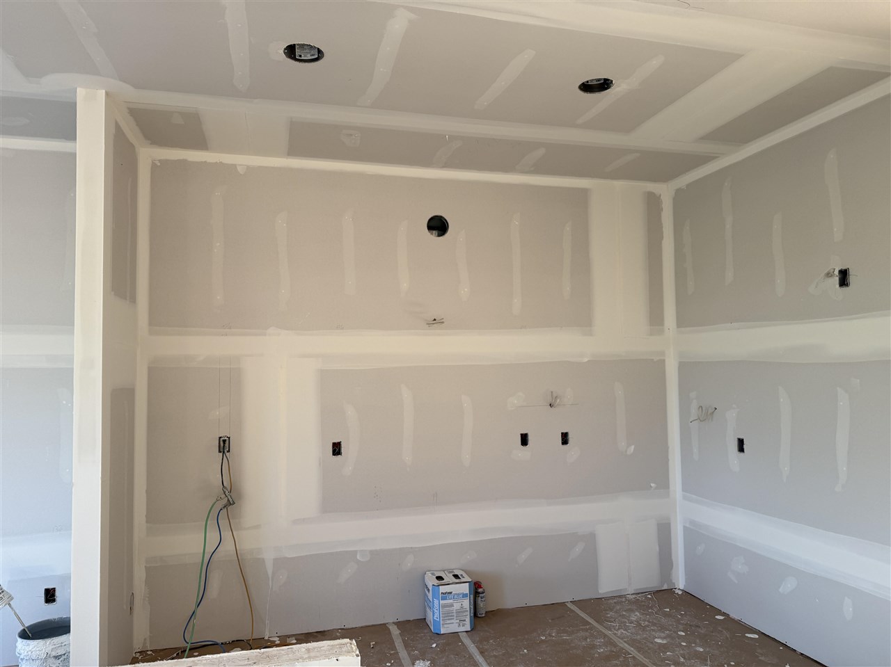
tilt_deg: +2.9
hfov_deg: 71.6
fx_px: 618
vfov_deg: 56.8
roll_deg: +2.5
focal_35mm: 24
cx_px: 446
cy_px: 334
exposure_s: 1/121
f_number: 1.78
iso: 100
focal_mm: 6.76
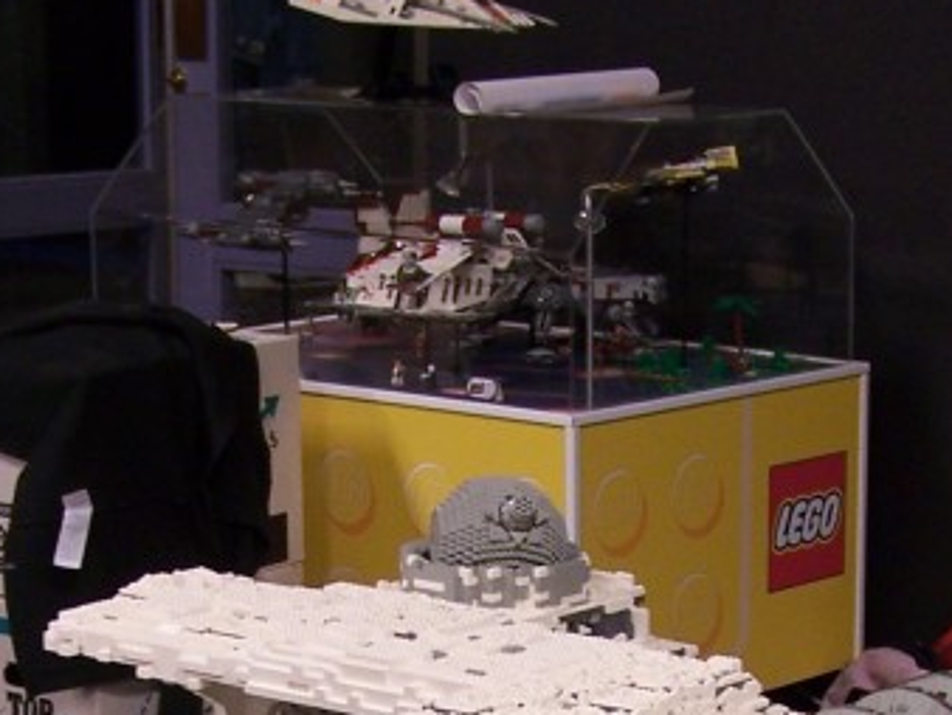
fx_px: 3165
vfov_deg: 12.4
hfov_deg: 17.1
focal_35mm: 115
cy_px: 1002
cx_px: 572
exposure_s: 1/4
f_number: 2.8
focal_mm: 6.3
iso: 80
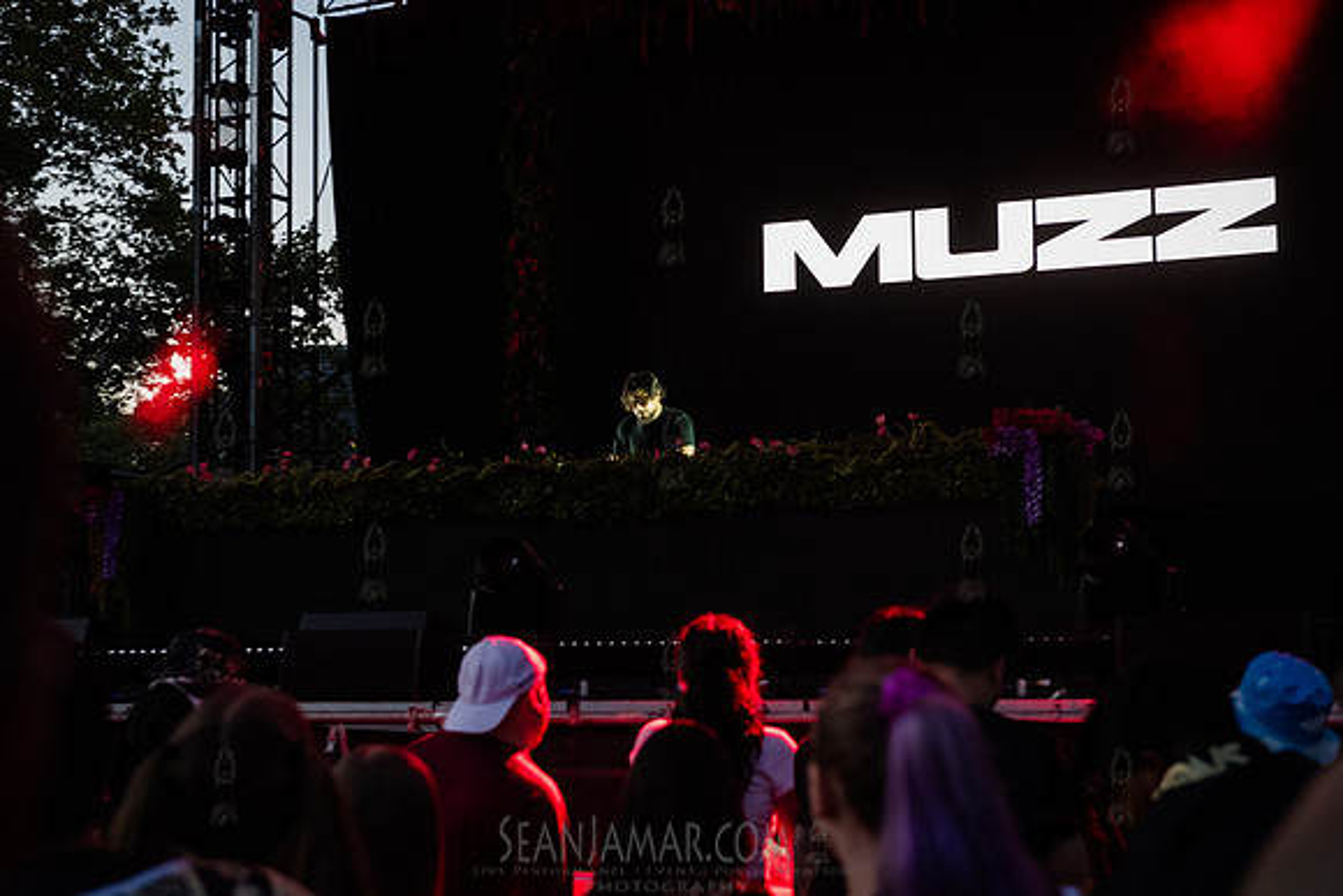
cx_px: 672
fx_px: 2416
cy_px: 448
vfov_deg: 21.0
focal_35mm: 65
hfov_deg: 31.1
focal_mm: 62
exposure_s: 1/400
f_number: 3.5
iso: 4000
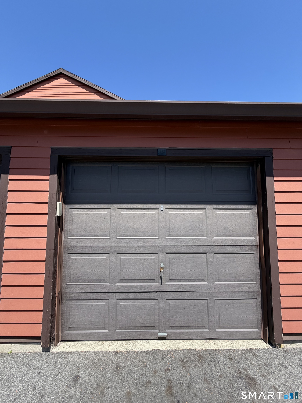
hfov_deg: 85.7
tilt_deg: +5.4
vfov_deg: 102.1
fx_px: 163
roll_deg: -0.1
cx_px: 151
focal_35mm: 14
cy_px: 202
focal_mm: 2.22
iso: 40
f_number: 2.2
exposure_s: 1/644
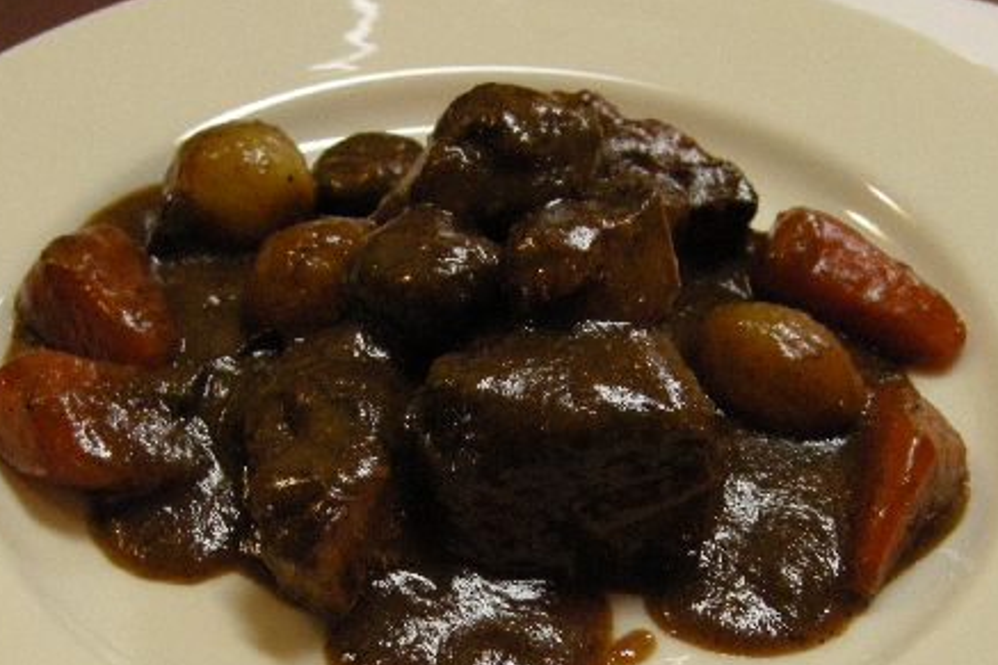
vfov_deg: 33.3
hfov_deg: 48.5
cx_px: 477
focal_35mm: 40
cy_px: 402
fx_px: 1108
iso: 400
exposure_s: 1/40.5
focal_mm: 7.5
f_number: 2.7
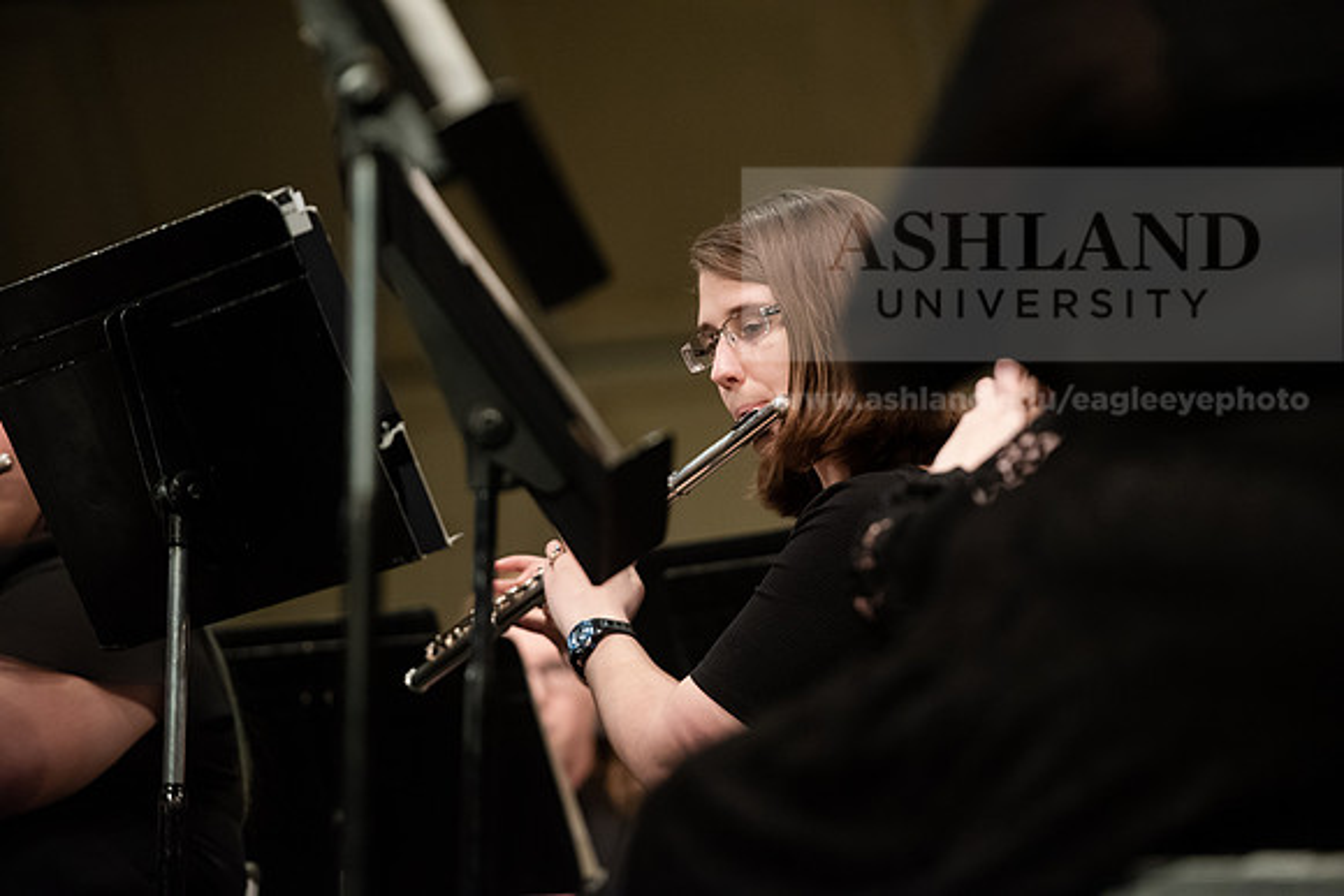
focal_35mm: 180
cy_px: 448
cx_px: 672
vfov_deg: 7.6
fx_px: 6721
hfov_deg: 11.4
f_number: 2.8
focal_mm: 180
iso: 3200
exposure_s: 1/250
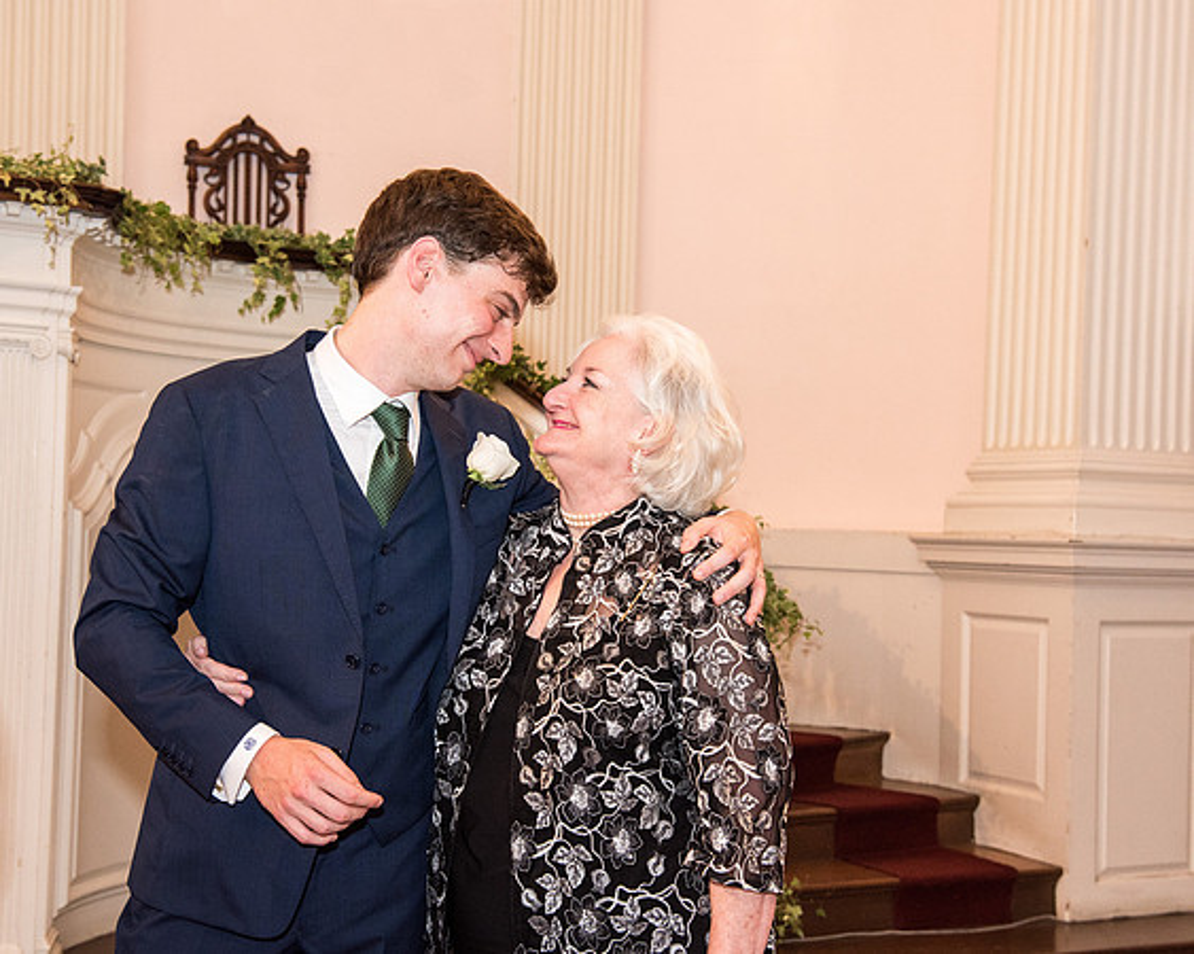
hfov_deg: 36.1
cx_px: 626
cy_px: 508
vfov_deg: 29.2
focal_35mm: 52
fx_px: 1832
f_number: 5
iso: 1000
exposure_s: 1/200
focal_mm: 40
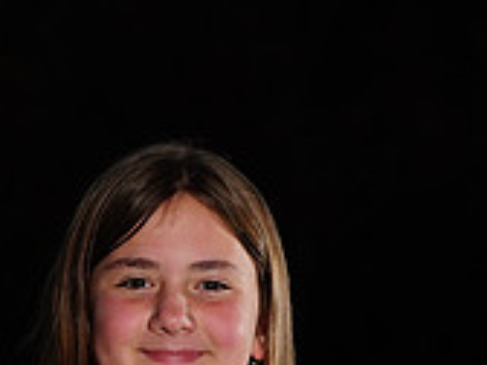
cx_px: 55
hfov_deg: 3.5
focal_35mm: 568
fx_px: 7991
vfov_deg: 2.6
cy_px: 500
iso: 400
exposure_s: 1/125
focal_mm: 171
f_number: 10
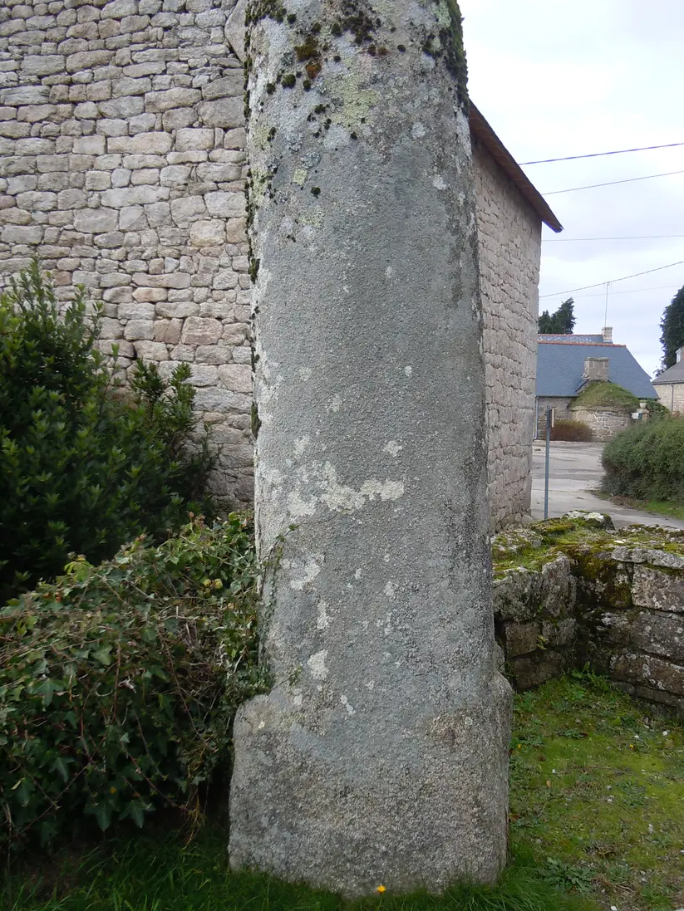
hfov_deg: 40.7
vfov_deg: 52.6
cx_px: 353
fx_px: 922
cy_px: 453
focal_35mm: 35
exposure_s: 1/100
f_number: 3.5
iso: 100
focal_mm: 5.4
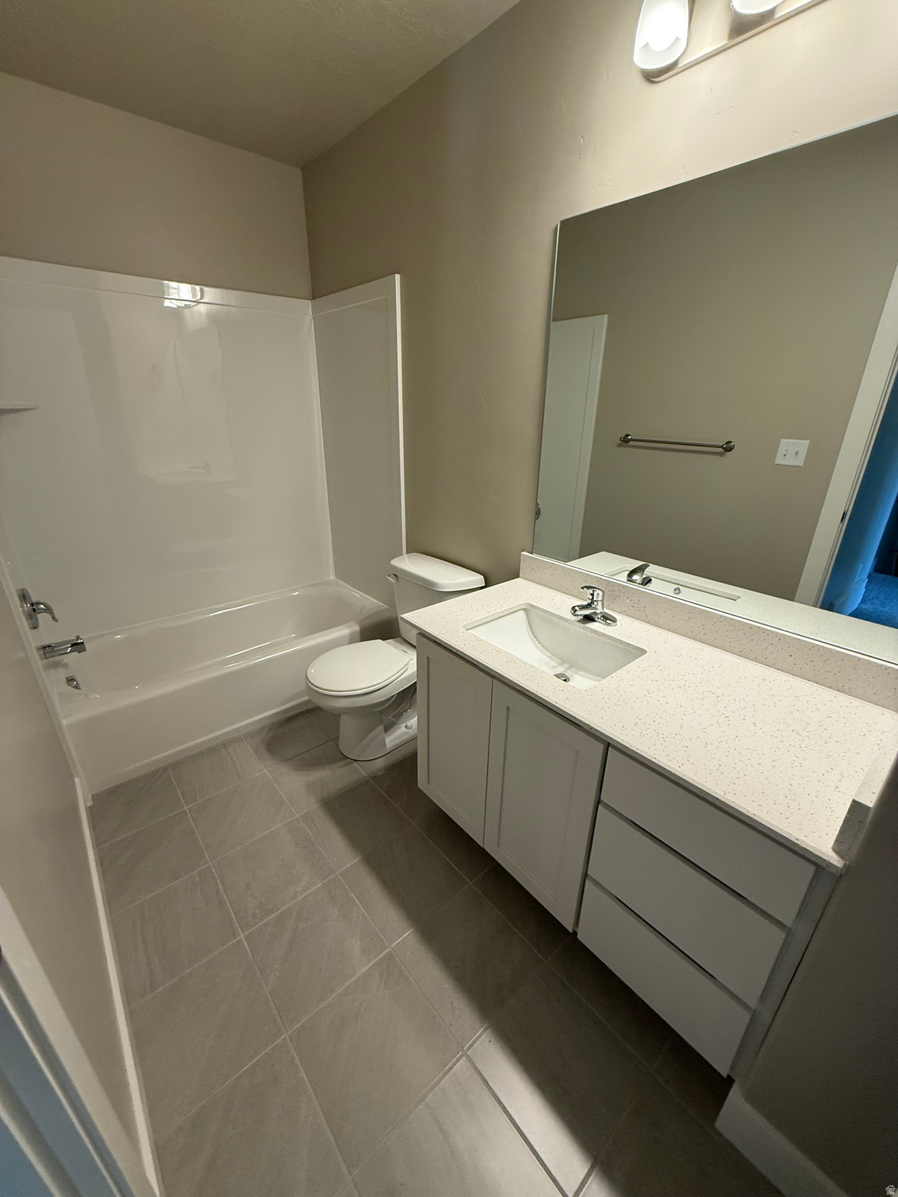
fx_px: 484
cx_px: 449
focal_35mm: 14
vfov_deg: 102.1
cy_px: 598
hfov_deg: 85.7
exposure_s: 1/120
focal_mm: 2.22
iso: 250
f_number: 2.2
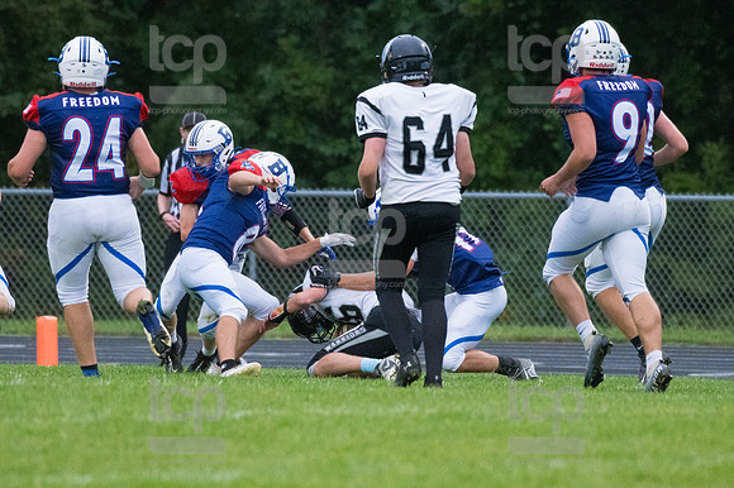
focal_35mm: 555
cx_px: 367
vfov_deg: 2.5
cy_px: 244
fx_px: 11309
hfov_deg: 3.7
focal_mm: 370
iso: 6400
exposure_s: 1/2000
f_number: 5.6
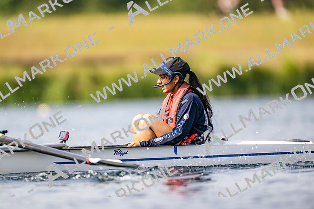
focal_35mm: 600
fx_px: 5234
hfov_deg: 3.4
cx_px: 157
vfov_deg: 2.3
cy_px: 104
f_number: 4
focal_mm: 600
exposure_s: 1/2500
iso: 200
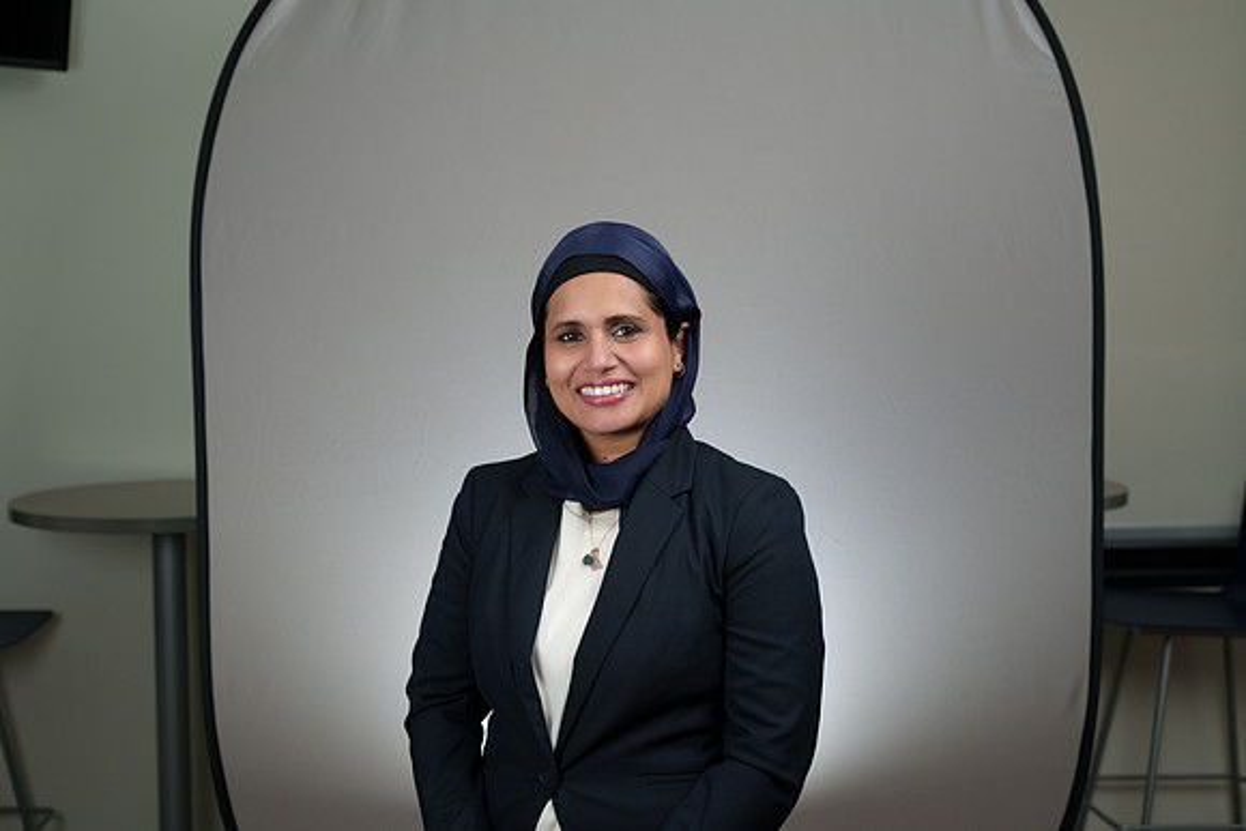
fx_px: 1731
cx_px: 623
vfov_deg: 27.0
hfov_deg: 39.6
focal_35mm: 50
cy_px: 416
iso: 640
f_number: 4
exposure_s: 1/250
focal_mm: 50
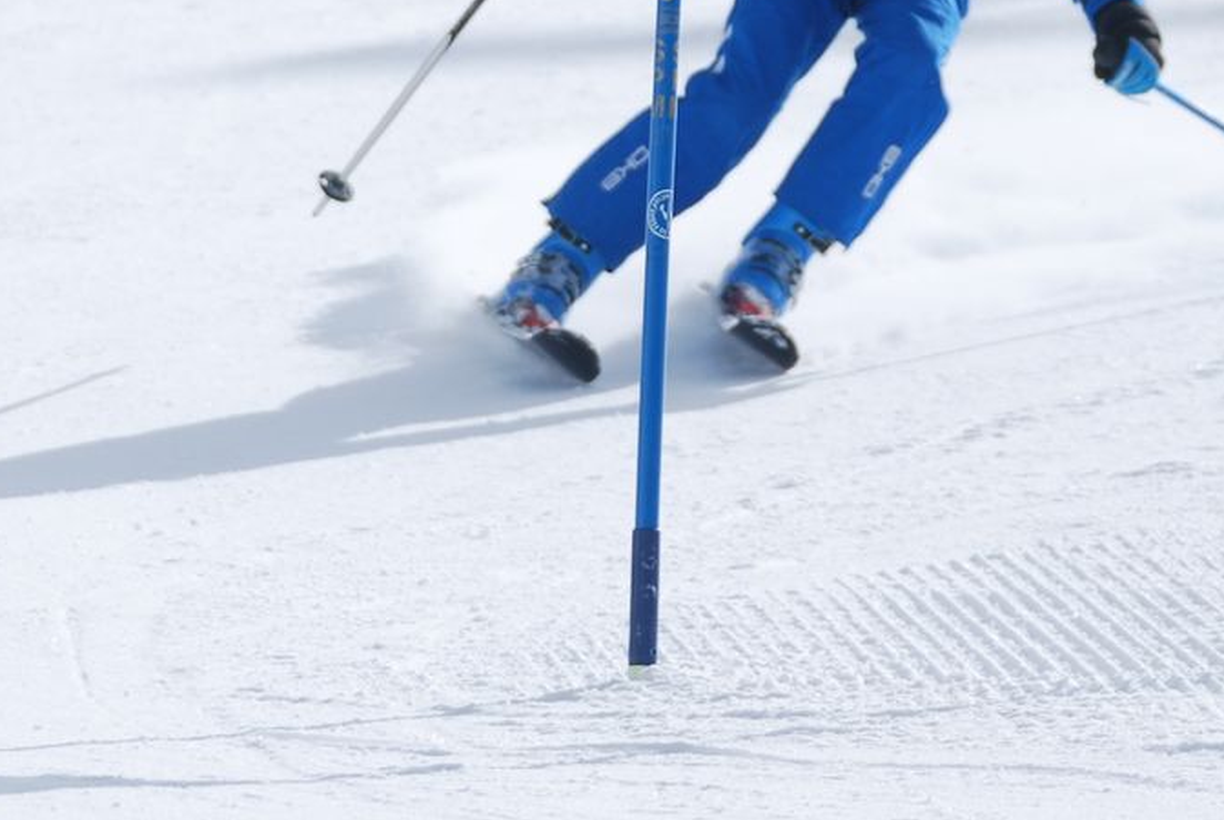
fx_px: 20058
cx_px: 474
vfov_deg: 2.3
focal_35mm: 589
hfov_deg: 3.5
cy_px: 48
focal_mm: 165
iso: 100
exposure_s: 1/1250
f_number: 5.3
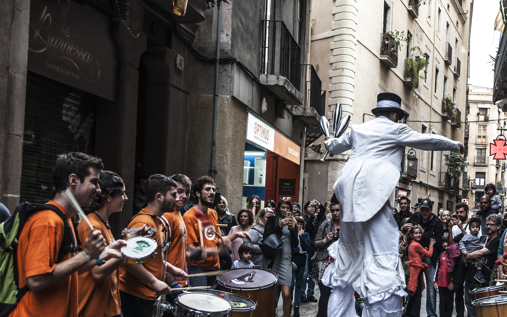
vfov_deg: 23.5
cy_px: 210
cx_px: 378
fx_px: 760
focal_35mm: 55
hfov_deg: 36.1
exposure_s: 1/80
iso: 160
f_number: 5
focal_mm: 24
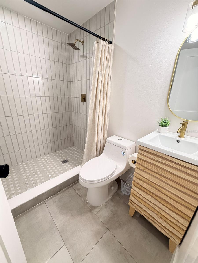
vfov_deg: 102.1
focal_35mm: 14
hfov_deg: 85.7
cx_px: 99
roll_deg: -2.9
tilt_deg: -18.5
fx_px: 107
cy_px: 132
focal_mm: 2.22
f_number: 2.2
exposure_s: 1/60
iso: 200
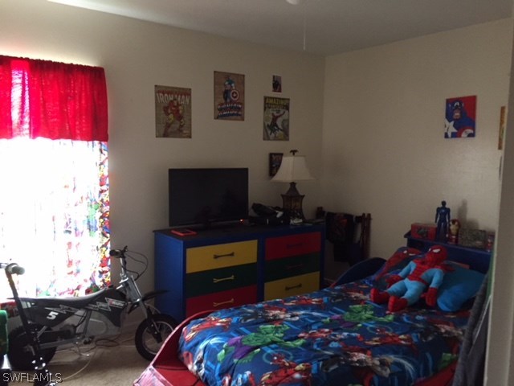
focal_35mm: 29
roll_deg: -2.2
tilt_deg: -6.2
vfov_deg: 48.2
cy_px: 193
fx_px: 431
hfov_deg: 61.7
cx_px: 257
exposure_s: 1/20
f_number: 2.2
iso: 250
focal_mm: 4.15
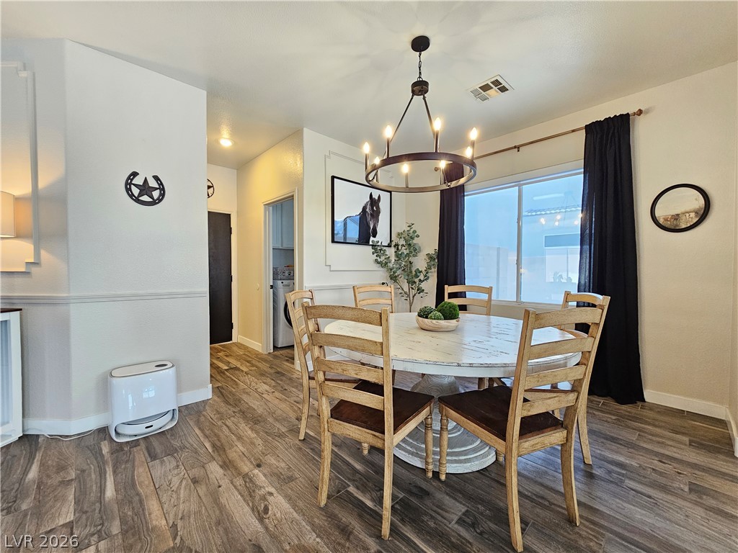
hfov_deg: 106.2
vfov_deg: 89.9
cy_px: 276
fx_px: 277
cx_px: 369
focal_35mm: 13
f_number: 2.2
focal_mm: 2.2
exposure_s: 1/40
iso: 320
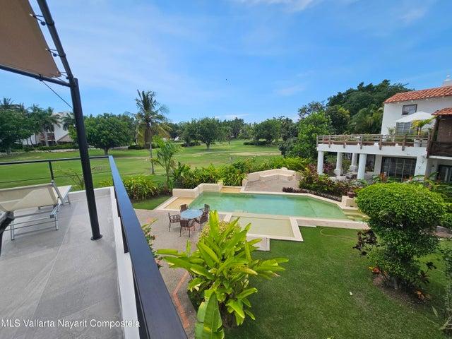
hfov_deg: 106.2
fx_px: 170
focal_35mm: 13
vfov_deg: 89.9
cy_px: 170
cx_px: 226
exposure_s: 1/2384
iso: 50
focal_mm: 2.2
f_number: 2.2
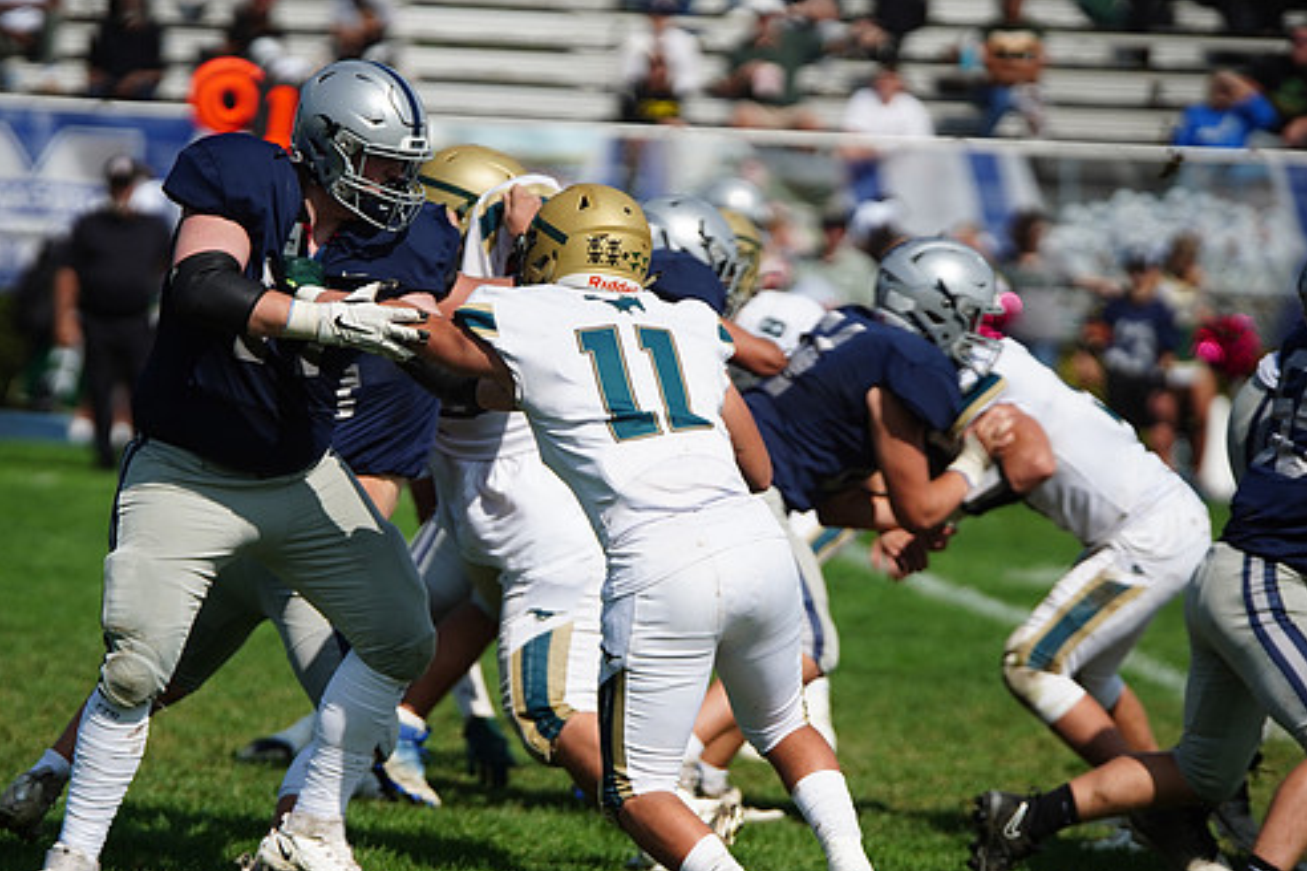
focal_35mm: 291
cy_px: 487
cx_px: 547
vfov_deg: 4.7
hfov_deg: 7.1
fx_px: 10564
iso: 400
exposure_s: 1/8000
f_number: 2.8
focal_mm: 247
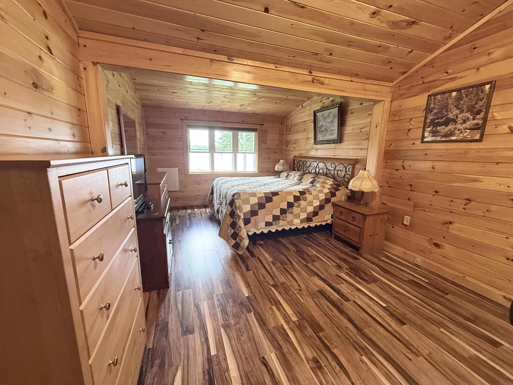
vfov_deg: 85.7
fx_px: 207
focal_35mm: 14
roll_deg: -1.1
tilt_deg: -10.9
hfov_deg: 102.1
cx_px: 256
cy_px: 192
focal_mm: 2.22
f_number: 2.2
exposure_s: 1/60
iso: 400
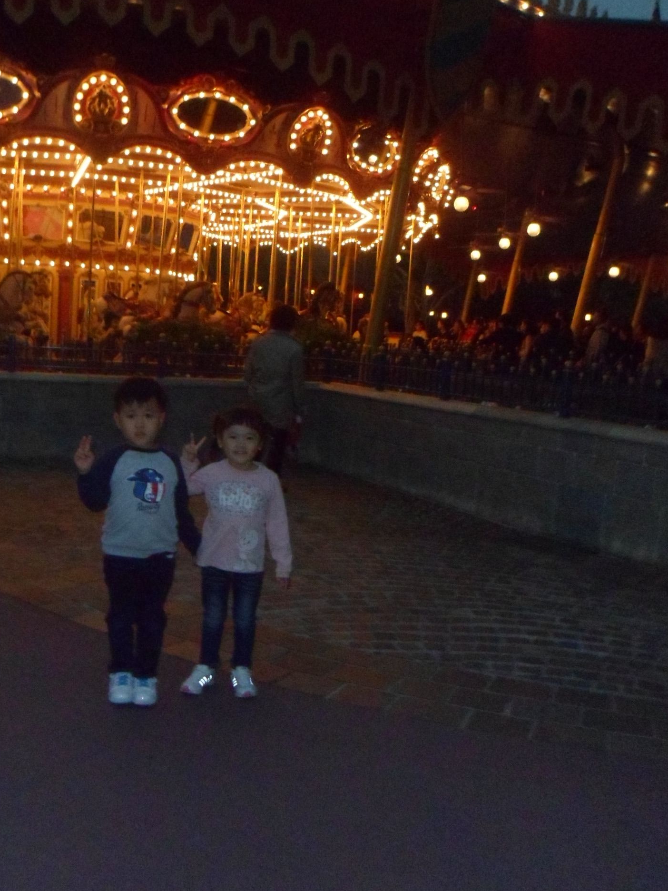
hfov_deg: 39.4
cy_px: 469
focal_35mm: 36
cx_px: 250
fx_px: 926
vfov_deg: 51.3
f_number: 9.4
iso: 640
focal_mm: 4.9
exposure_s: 1/15
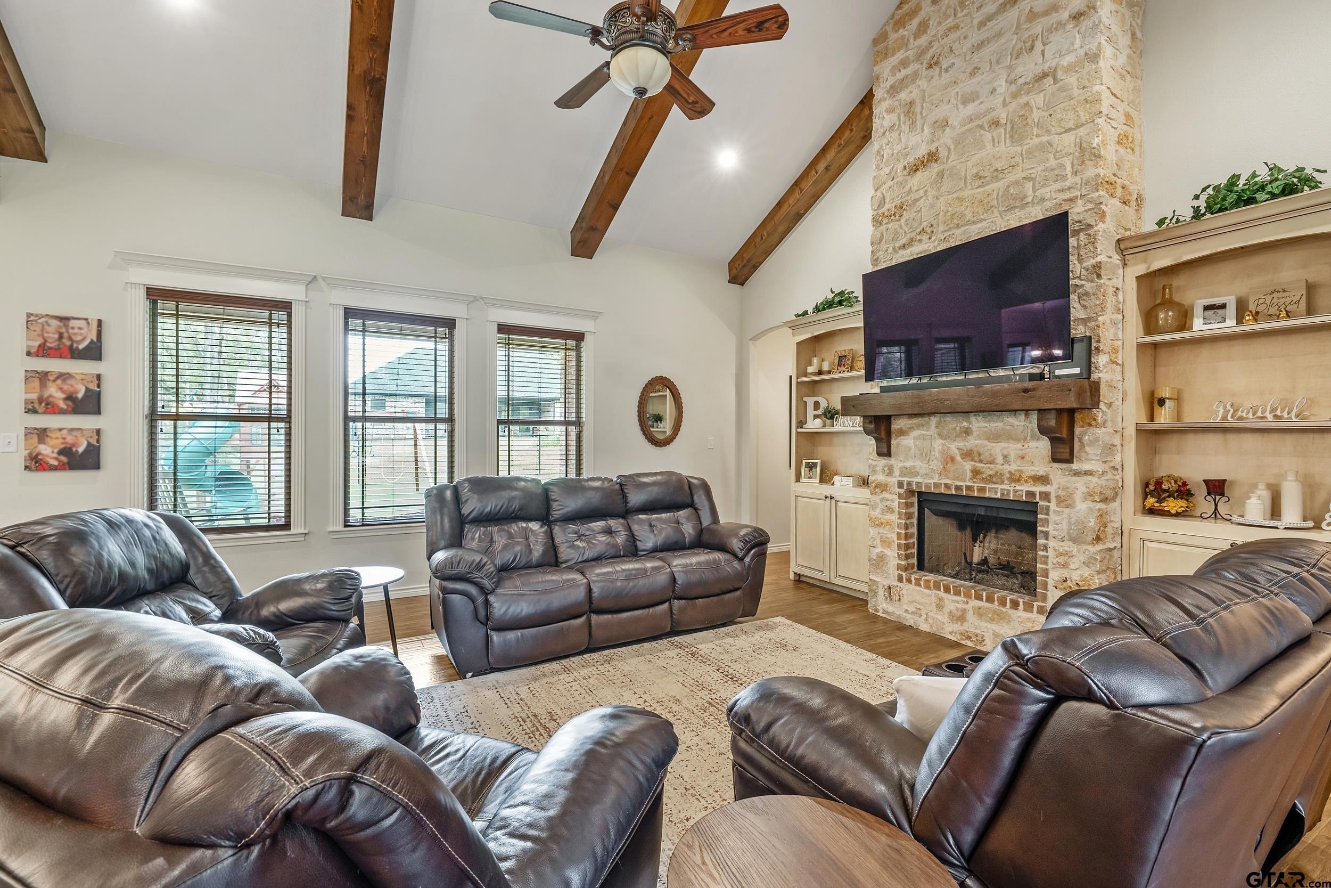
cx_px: 666
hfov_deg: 96.7
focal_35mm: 16
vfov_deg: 73.8
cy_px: 444
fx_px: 592
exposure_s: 1/4
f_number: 8
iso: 800
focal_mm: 16
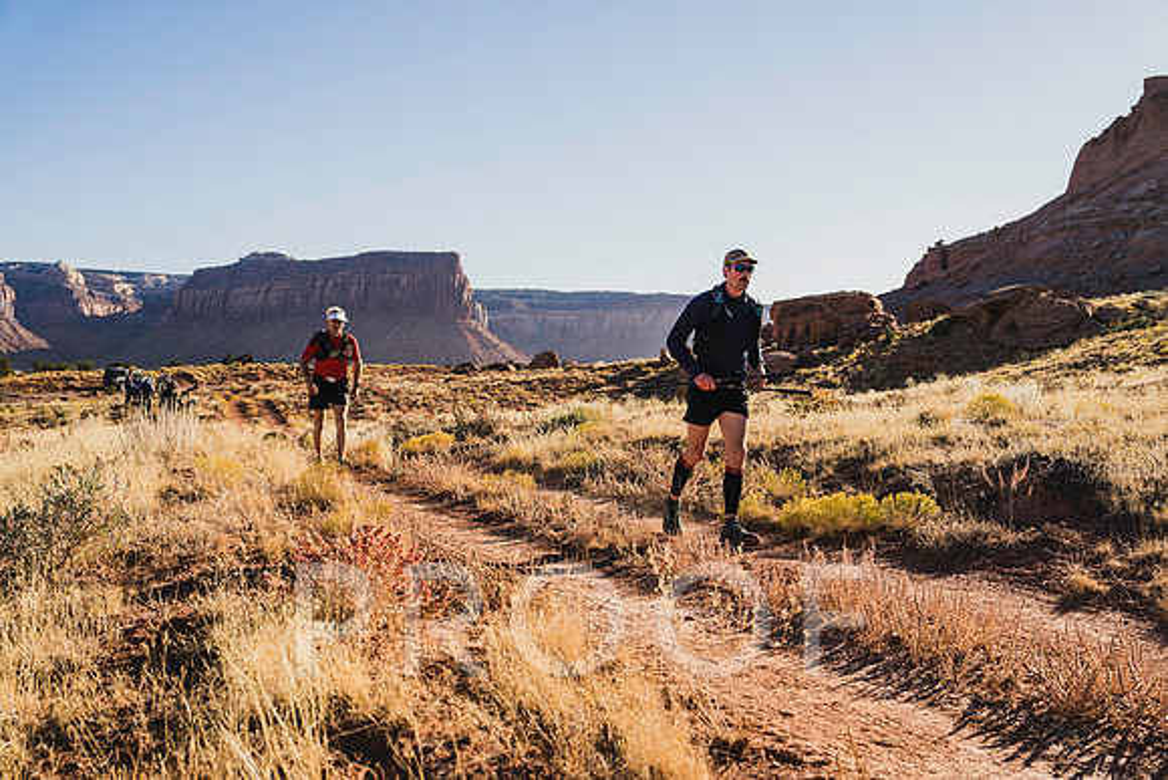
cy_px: 390
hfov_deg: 54.4
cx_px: 584
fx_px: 1136
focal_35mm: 35
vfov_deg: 37.9
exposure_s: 1/800
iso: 125
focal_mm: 35
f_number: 4.5
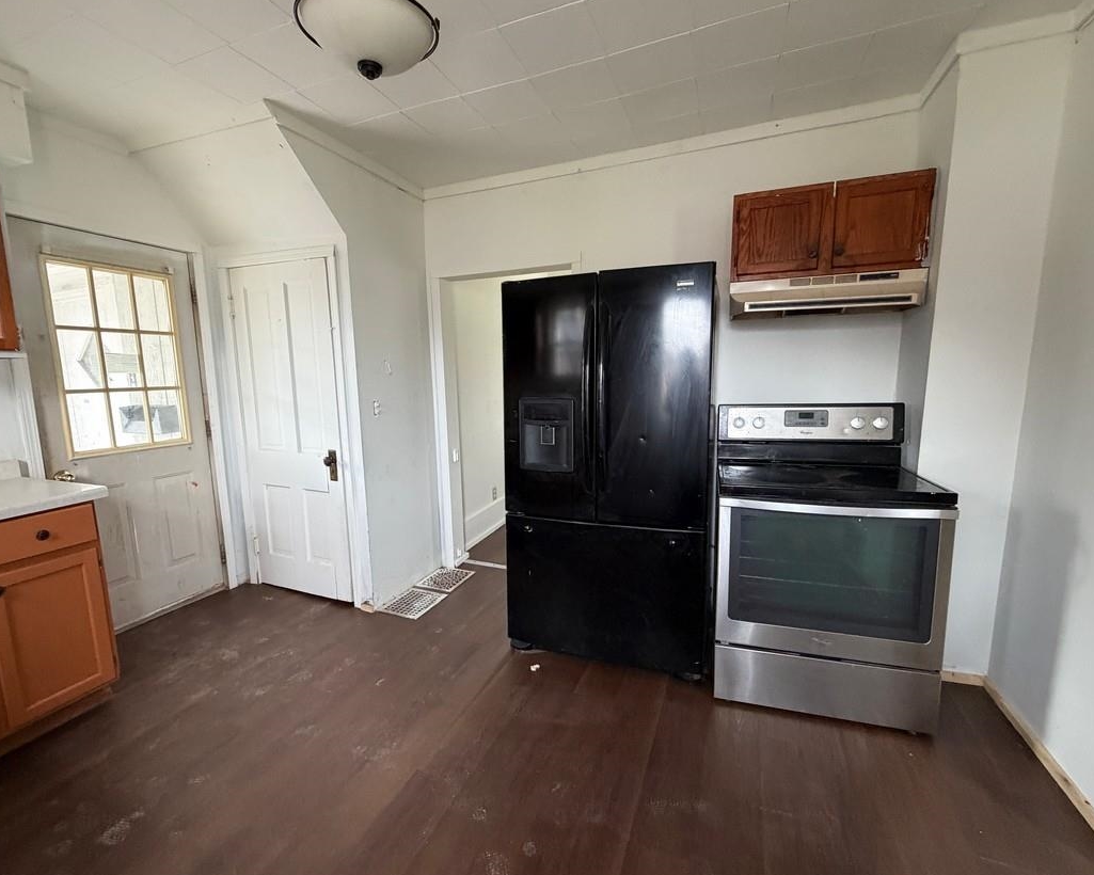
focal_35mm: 16
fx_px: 518
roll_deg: +1.0
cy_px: 449
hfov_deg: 93.1
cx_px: 527
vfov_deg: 80.4
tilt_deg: -8.8
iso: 400
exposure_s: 1/60
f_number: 2.2
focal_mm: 2.22
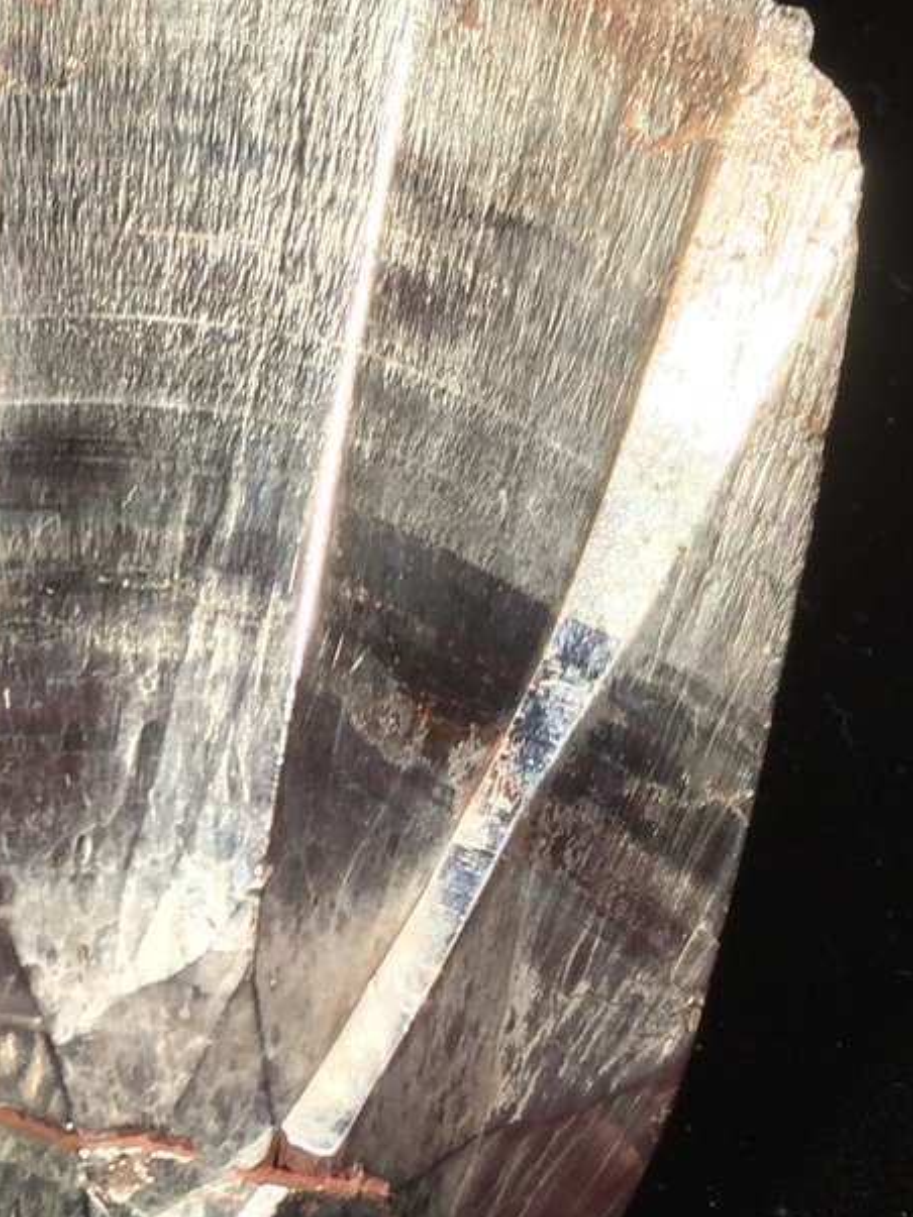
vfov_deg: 25.2
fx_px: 2709
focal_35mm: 77
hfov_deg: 18.2
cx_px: -166
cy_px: 805
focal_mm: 4.15
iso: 50
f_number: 2.2
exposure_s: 1/30
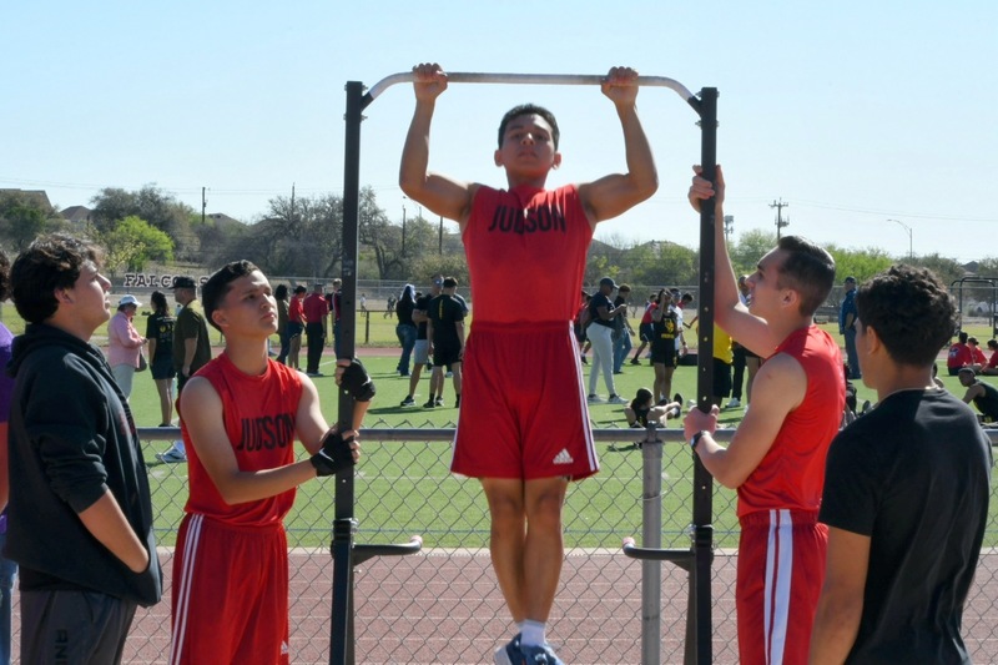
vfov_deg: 13.0
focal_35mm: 105
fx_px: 2910
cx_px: 499
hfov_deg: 19.5
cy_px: 332
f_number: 22
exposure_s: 1/160
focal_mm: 70
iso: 400
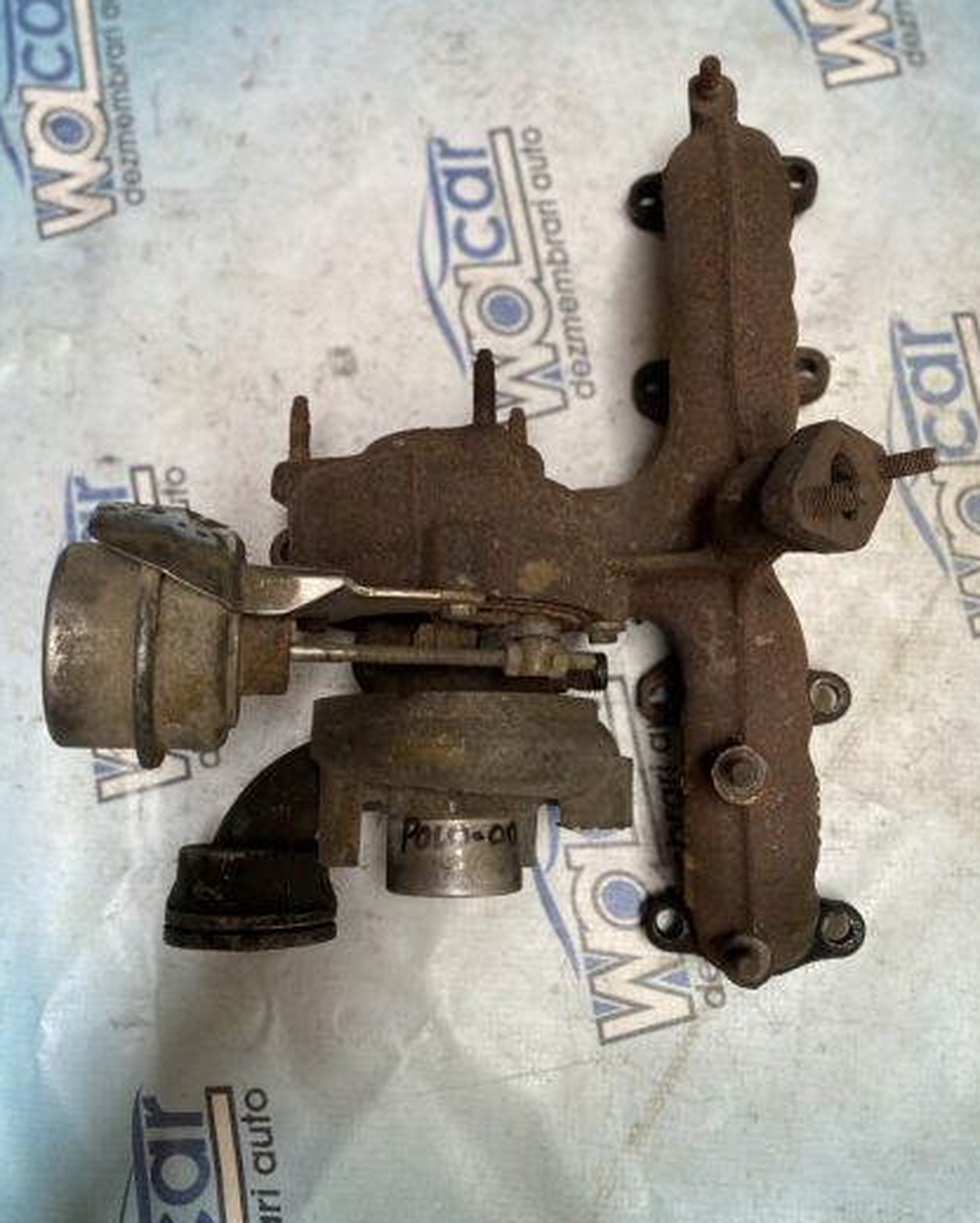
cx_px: 499
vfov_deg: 62.1
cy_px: 574
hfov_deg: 51.6
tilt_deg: -76.9
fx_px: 1014
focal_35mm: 28
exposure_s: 1/105
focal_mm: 4.25
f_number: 1.8
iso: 125
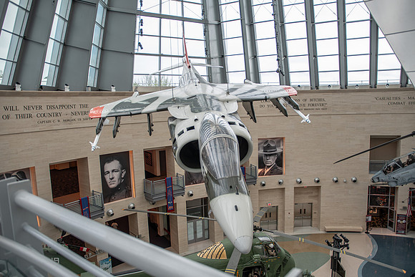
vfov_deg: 51.4
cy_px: 138
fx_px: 288
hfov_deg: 71.6
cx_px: 208
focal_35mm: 25
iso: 100
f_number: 2.8
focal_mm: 16
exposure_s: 1/100
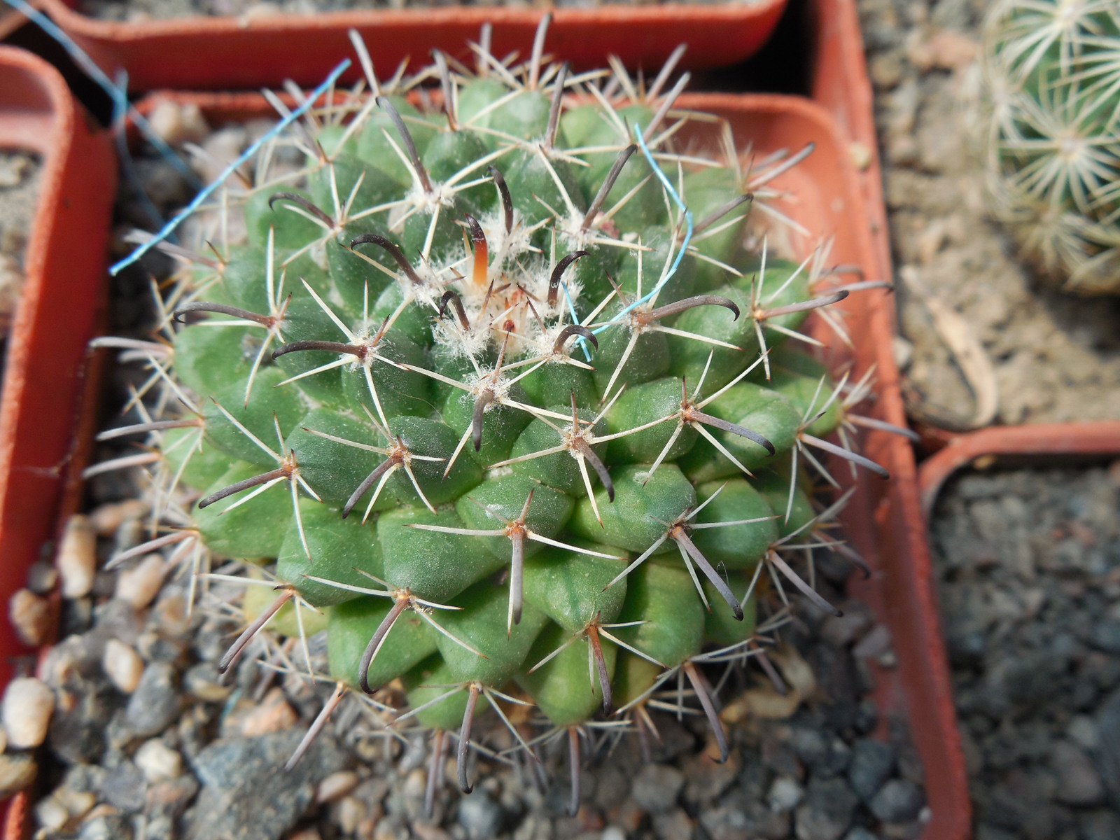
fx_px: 1003
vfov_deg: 45.4
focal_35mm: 31
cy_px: 420
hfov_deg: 58.4
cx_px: 560
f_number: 3.6
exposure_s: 1/320
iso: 125
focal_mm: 5.6
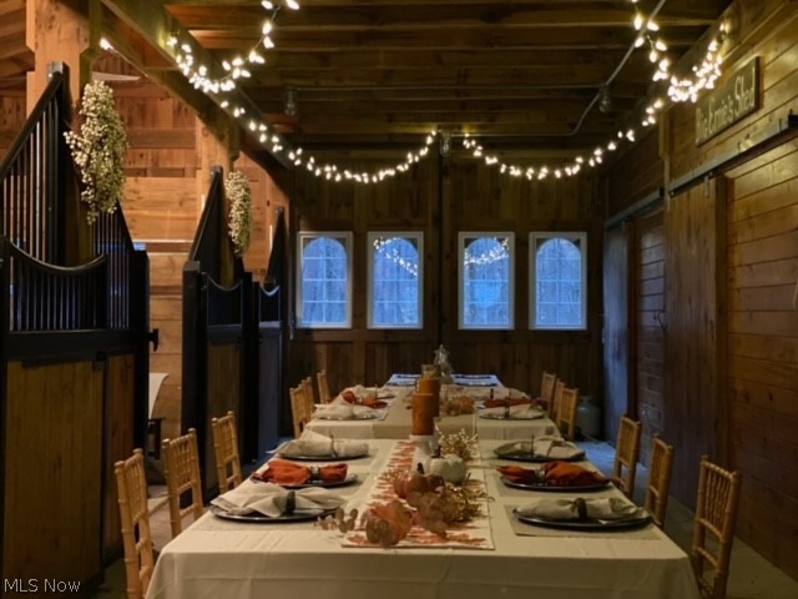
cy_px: 300
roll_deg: -0.9
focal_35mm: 52
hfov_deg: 36.8
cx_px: 399
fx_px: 1199
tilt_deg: +0.1
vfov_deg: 28.0
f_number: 2
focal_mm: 6
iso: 640
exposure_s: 1/15
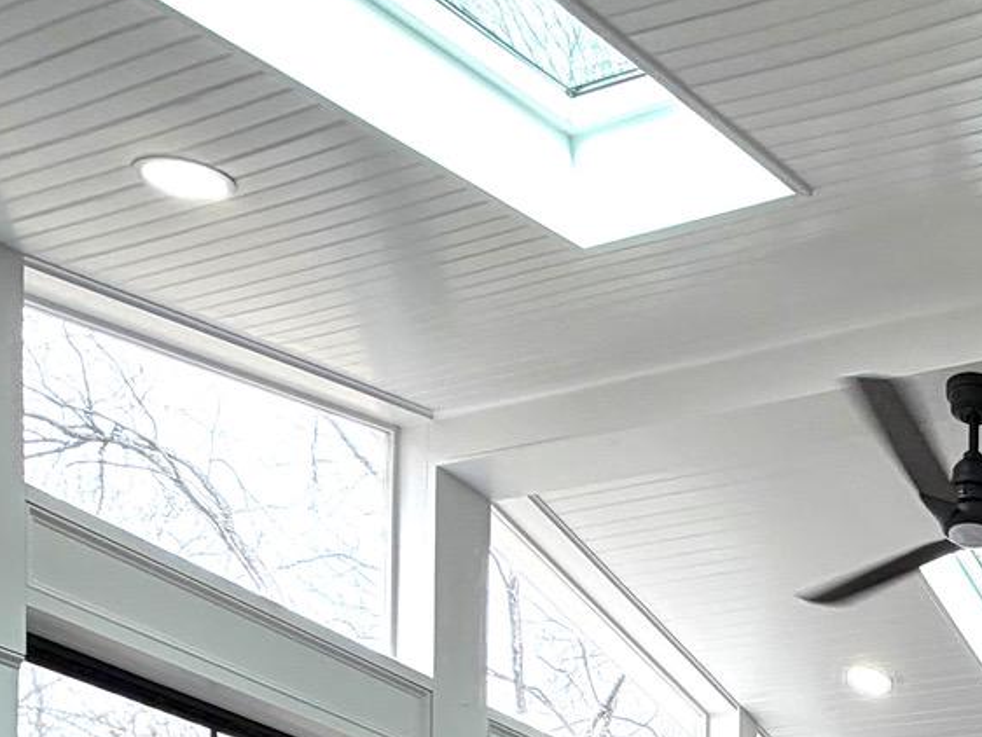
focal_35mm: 51
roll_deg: -0.4
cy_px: 1285
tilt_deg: +0.7
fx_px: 1447
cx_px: 1157
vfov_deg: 20.9
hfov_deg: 31.7
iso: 64
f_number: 2.2
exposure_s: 1/120
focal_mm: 2.22
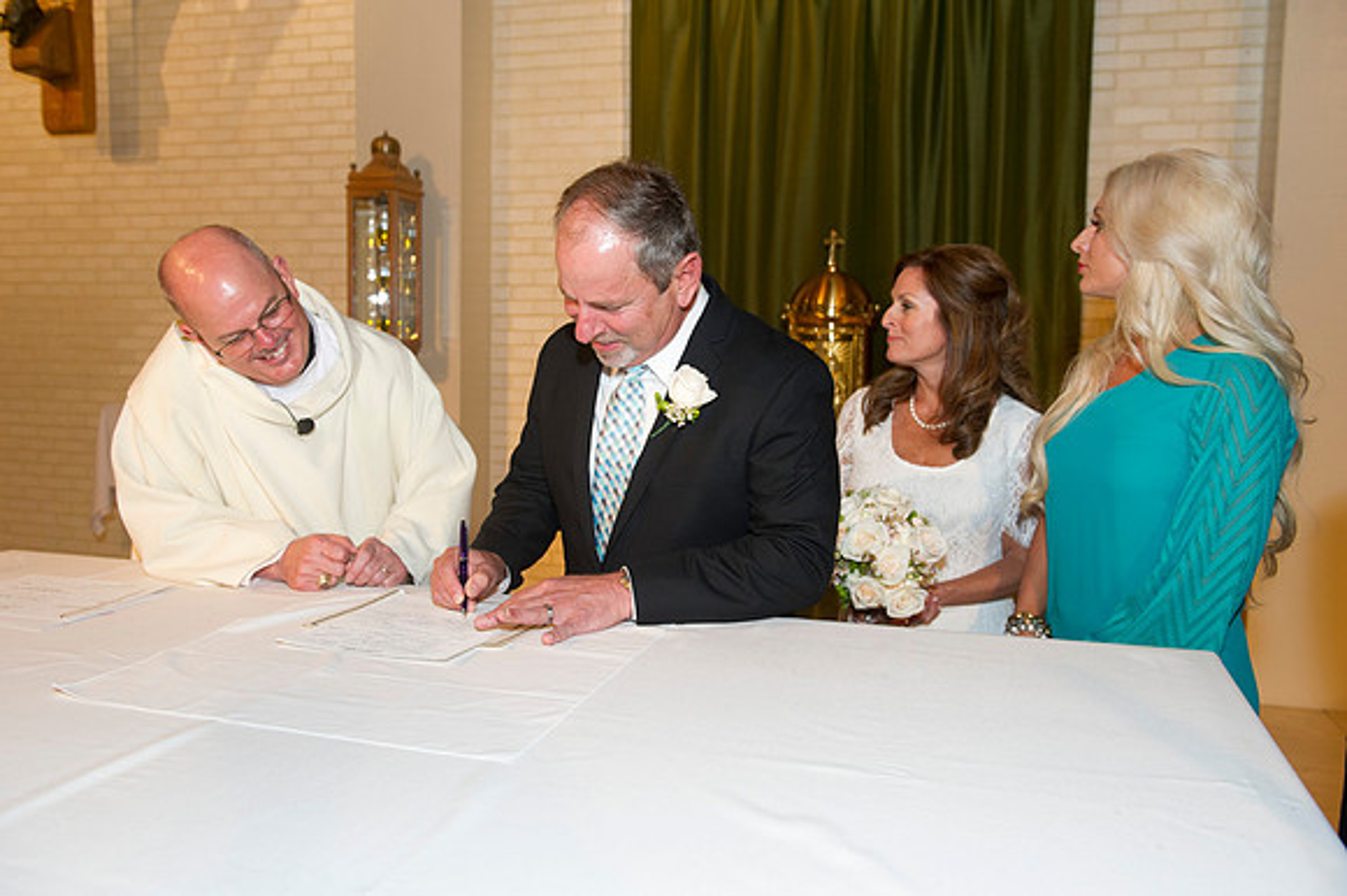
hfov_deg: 60.3
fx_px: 1159
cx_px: 674
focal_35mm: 31
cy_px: 448
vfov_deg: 42.3
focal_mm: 31
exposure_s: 1/160
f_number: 5
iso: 1250
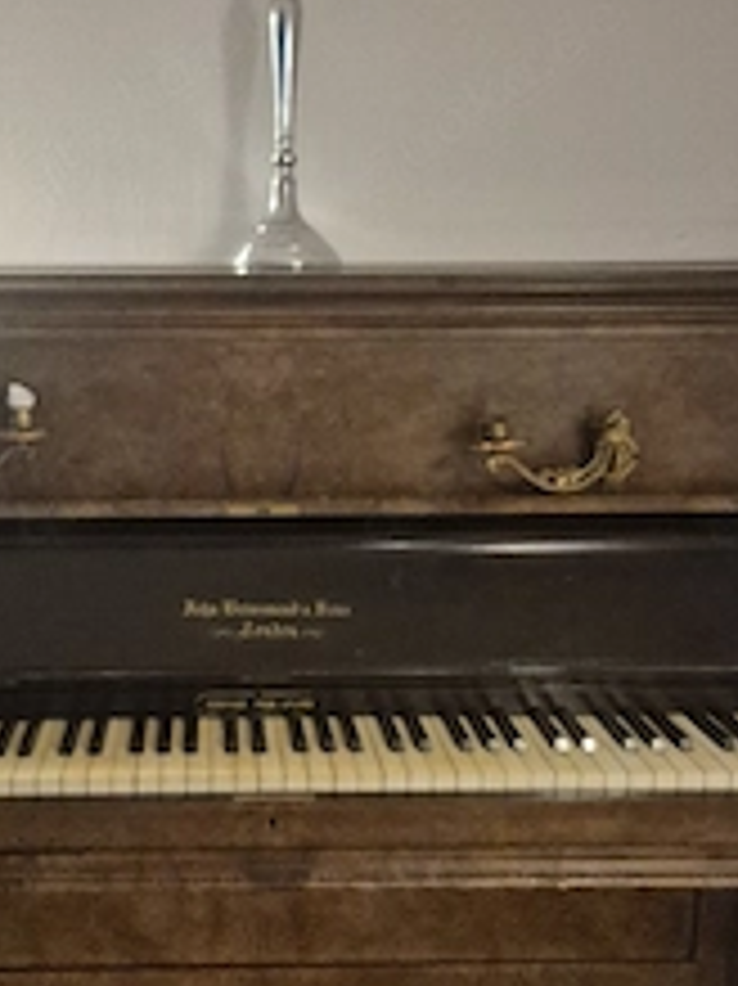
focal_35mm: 42
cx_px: 243
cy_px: 495
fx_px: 1195
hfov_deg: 34.0
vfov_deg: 44.8
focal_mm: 5.4
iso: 1600
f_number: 1.8
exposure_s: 1/100
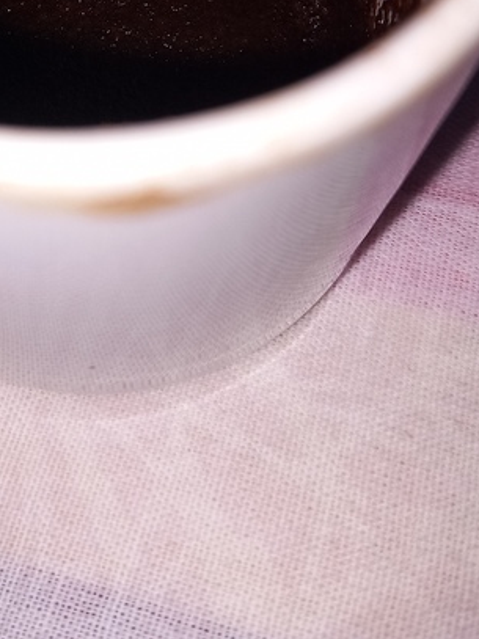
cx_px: 36
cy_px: -42
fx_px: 1126
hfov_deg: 23.3
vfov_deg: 29.0
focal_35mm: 61
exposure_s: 1/130
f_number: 1.8
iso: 20
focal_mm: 4
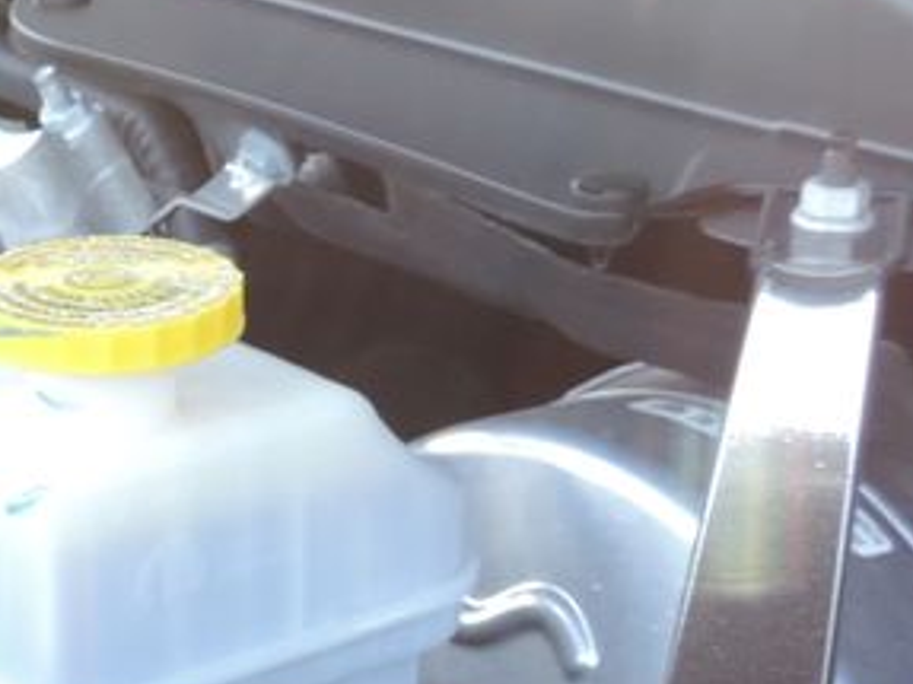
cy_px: 722
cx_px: -359
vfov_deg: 13.6
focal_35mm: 107
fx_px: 2821
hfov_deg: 17.0
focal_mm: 4.3
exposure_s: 1/40
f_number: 3
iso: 80
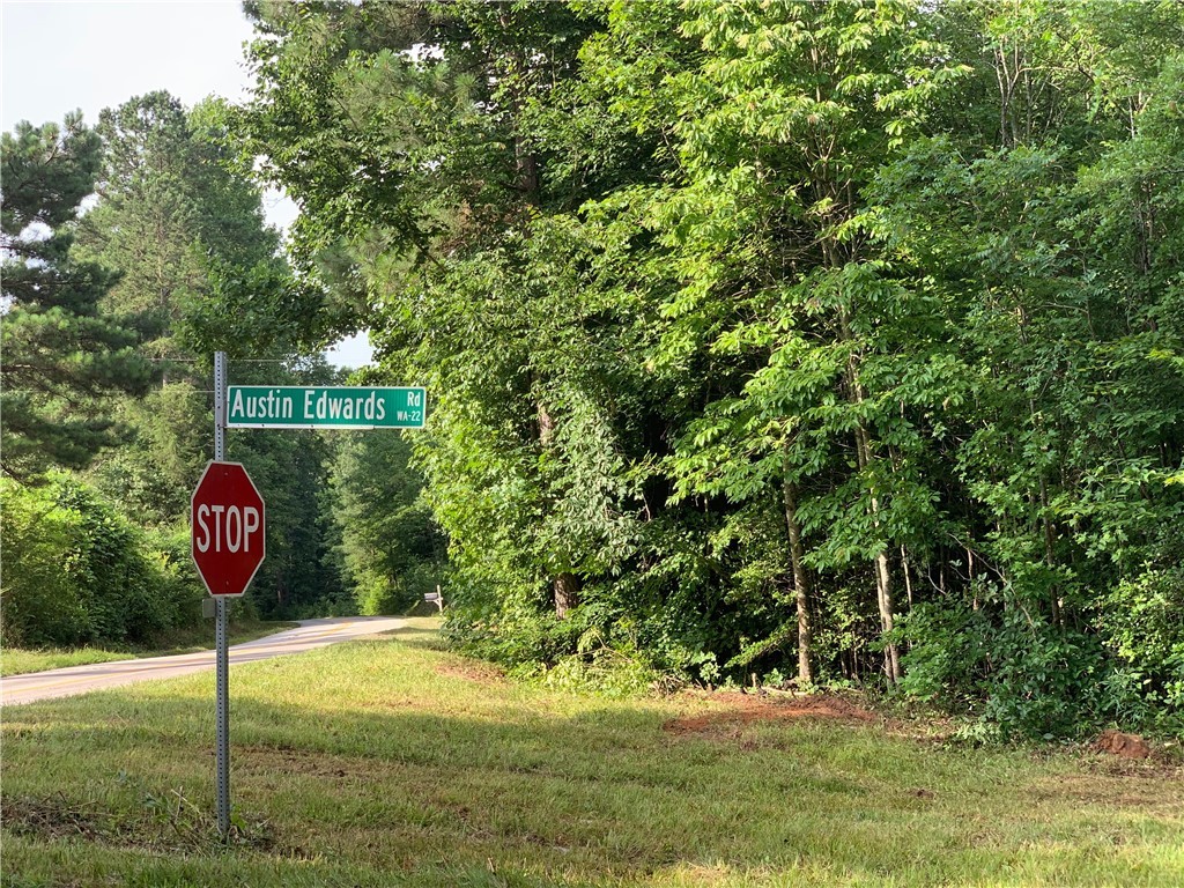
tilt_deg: +1.9
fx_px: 1779
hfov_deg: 36.8
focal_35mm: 52
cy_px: 444
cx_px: 592
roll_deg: +3.6
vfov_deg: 28.0
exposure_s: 1/156
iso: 16
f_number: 2.4
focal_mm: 6
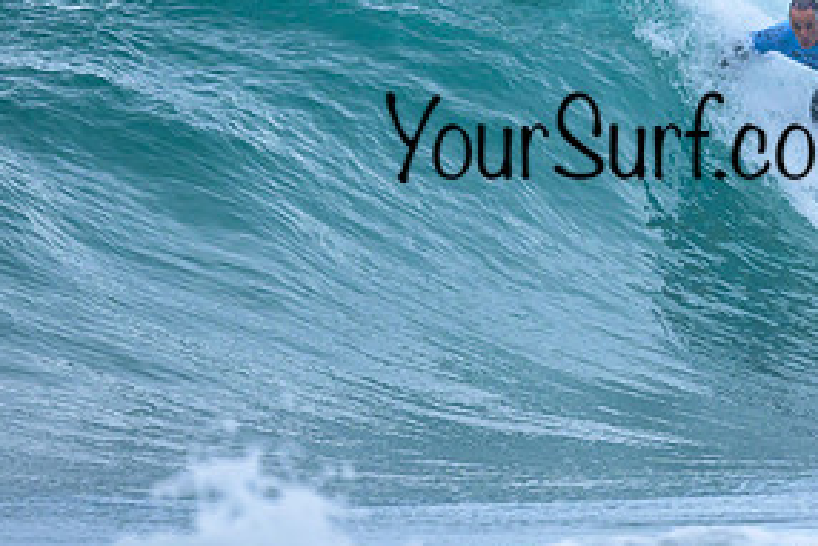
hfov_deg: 1.1
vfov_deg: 0.8
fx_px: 41305
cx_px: 779
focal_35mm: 1817
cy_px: 48
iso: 800
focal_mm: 800
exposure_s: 1/2000
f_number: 6.3
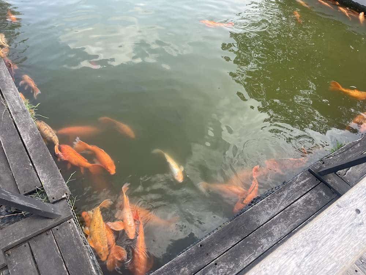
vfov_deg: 53.1
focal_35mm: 26
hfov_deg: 67.3
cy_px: 138
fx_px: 275
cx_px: 183
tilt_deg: -47.2
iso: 50
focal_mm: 5.1
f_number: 1.6
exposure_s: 1/913
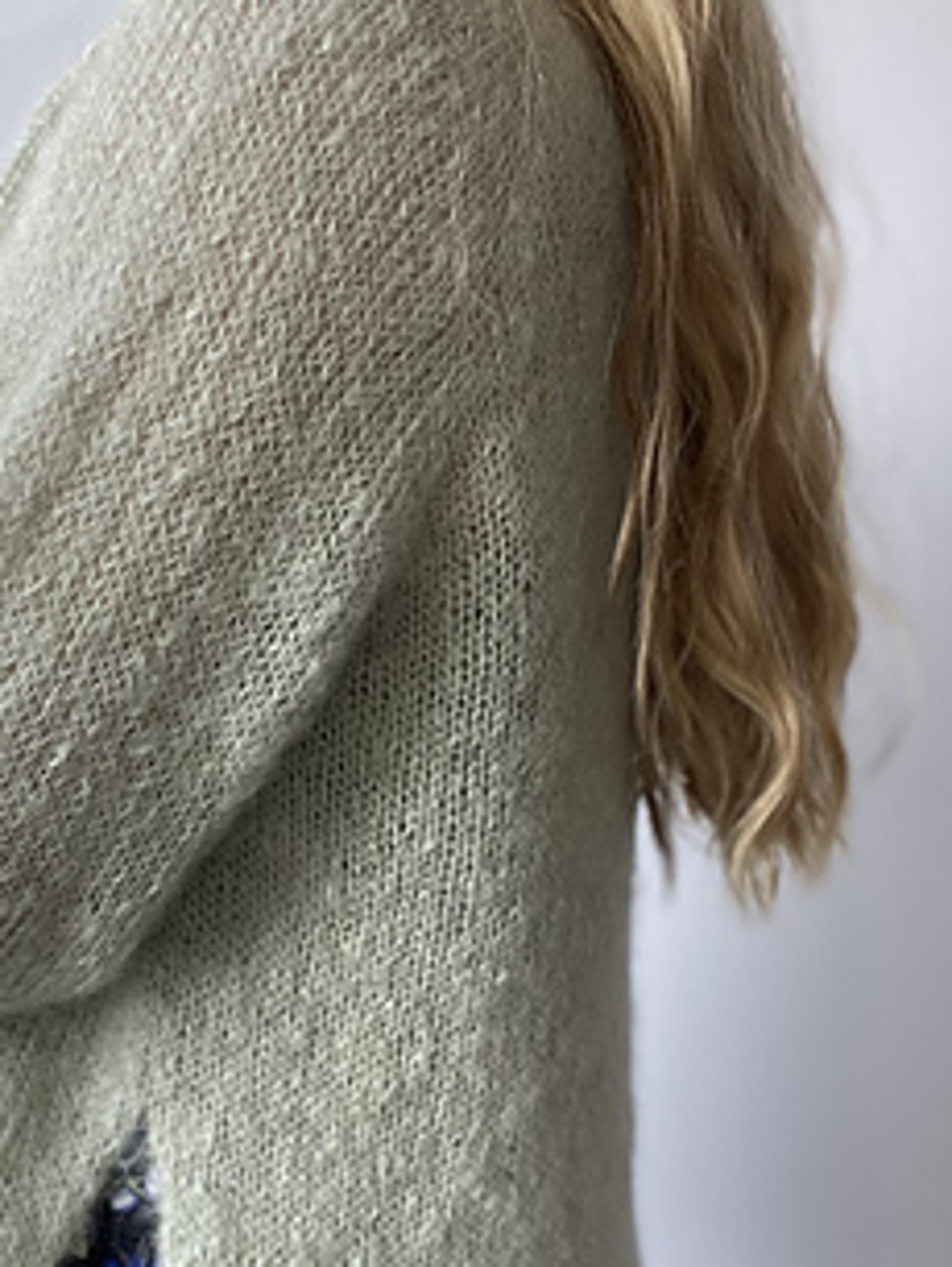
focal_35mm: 49
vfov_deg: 38.7
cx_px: 375
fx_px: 1794
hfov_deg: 29.6
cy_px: 754
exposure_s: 1/122
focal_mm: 2.71
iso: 80
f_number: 2.2
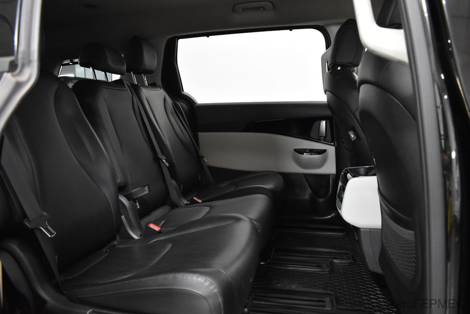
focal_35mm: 27
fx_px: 353
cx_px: 235
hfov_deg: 67.3
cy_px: 157
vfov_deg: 48.0
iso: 3200
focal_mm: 18
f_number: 3.5
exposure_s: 1/30
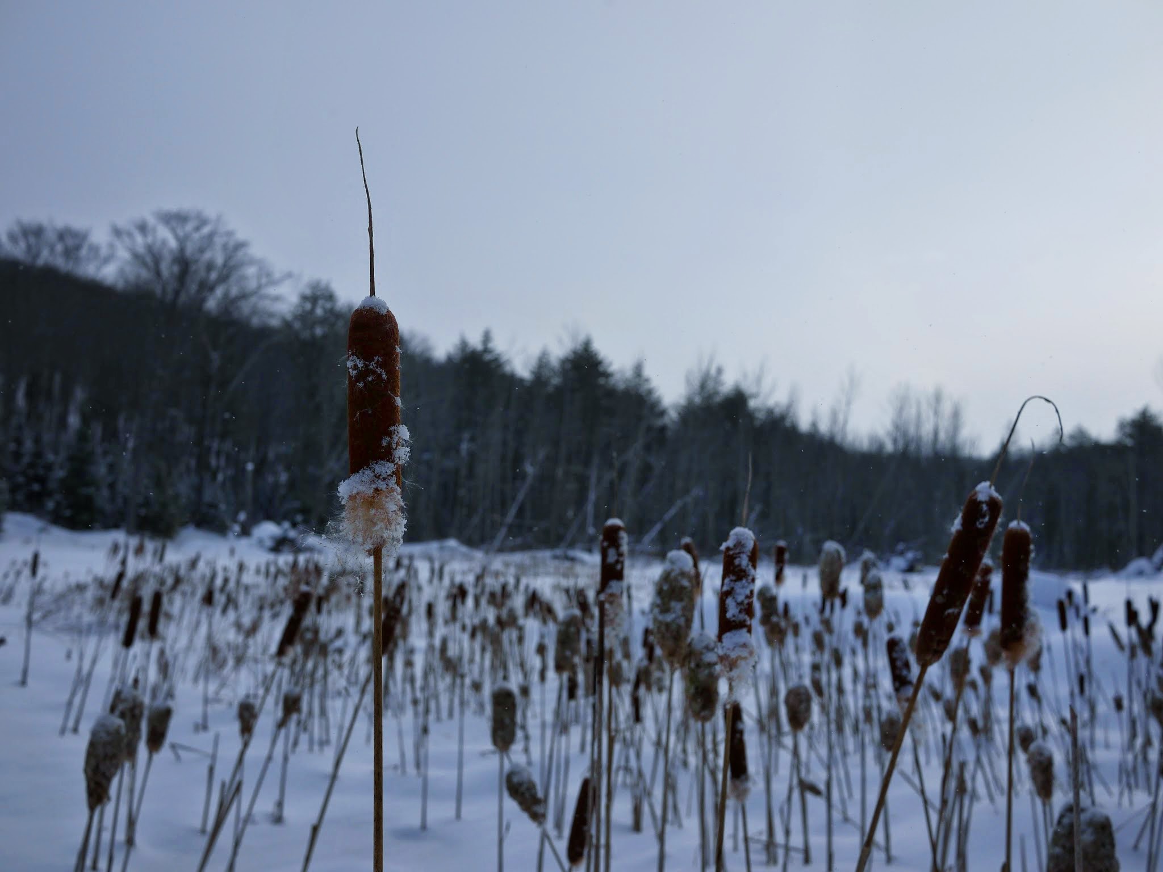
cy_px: 436
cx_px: 582
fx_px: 1344
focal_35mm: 40
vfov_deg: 36.0
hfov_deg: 46.8
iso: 160
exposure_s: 1/3200
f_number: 4
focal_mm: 20
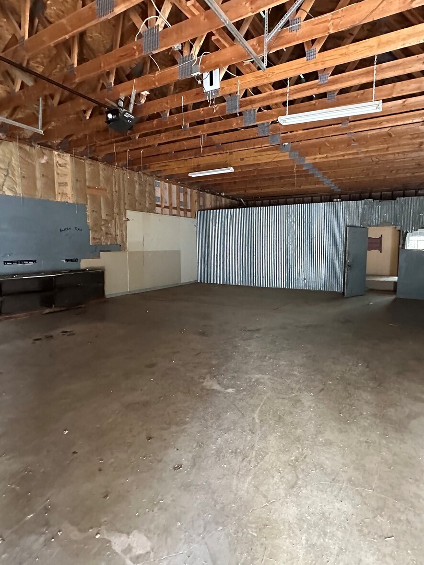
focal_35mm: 19
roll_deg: +0.0
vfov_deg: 84.7
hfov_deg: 68.3
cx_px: 245
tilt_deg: -5.8
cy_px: 279
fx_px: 310
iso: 1250
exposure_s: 1/60
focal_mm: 2.22
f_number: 2.2
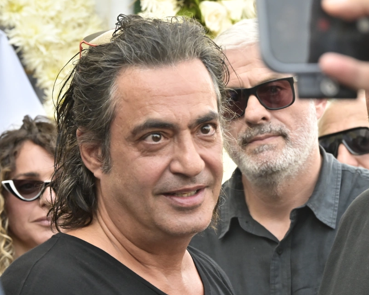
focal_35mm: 154
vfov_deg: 10.0
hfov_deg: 12.5
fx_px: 1681
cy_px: 147
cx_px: 174
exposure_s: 1/500
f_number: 8
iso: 2500
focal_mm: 91
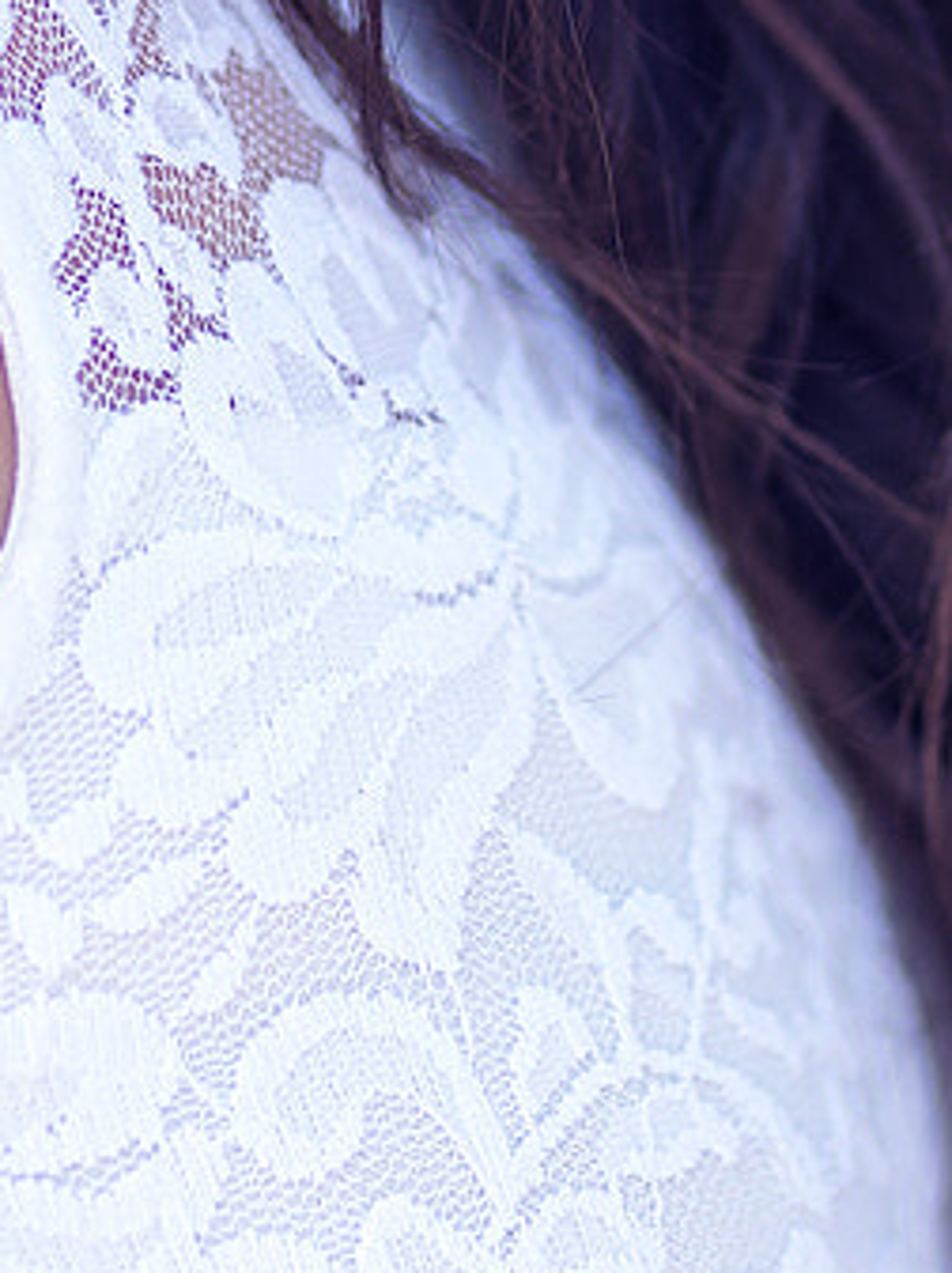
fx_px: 14255
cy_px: -1156
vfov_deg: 5.0
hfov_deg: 3.8
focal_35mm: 388
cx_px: -115
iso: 50
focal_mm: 85
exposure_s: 1/500
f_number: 1.6
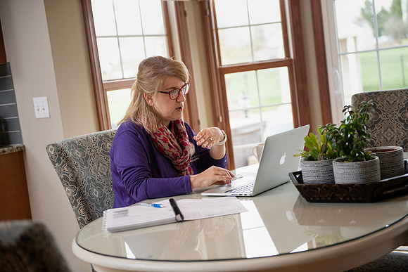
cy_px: 136
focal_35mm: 60
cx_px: 204
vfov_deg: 22.6
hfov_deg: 33.4
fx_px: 680
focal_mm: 60
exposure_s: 1/200
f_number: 2.8
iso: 400
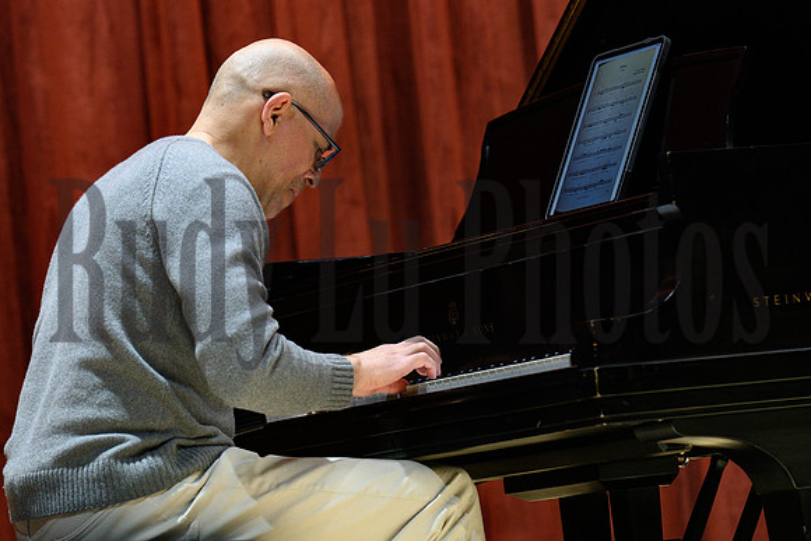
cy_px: 270
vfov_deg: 6.9
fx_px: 4506
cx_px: 406
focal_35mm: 200
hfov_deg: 10.3
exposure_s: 1/125
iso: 6400
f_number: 5.6
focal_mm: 200
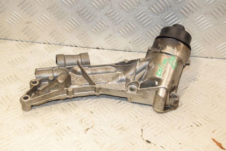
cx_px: 113
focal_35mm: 63
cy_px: 76
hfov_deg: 31.9
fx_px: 395
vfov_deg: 21.5
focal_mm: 42
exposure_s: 1/200
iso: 1600
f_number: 7.1
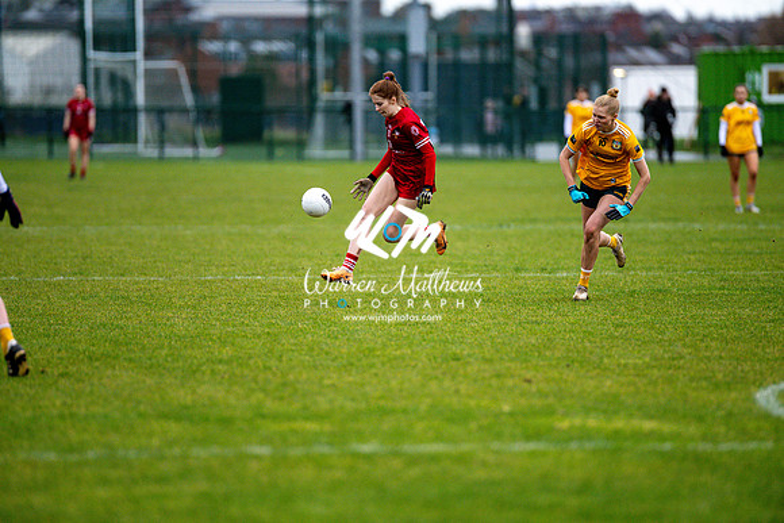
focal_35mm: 300
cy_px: 262
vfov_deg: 4.6
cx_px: 392
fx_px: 6535
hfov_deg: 6.9
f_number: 2.8
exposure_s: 1/1000
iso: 3600
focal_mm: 300
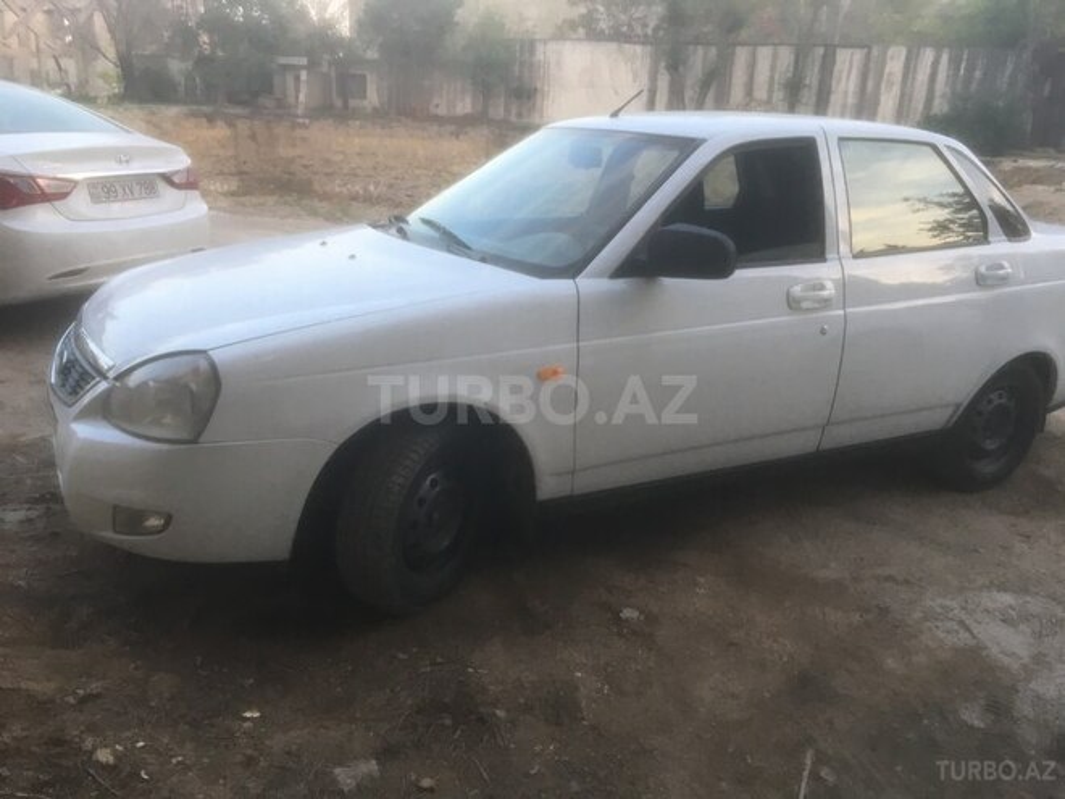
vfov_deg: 48.2
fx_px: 892
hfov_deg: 61.7
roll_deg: -2.1
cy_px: 400
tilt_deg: -17.9
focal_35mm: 29
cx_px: 532
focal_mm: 4.15
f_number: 2.2
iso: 32
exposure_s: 1/33
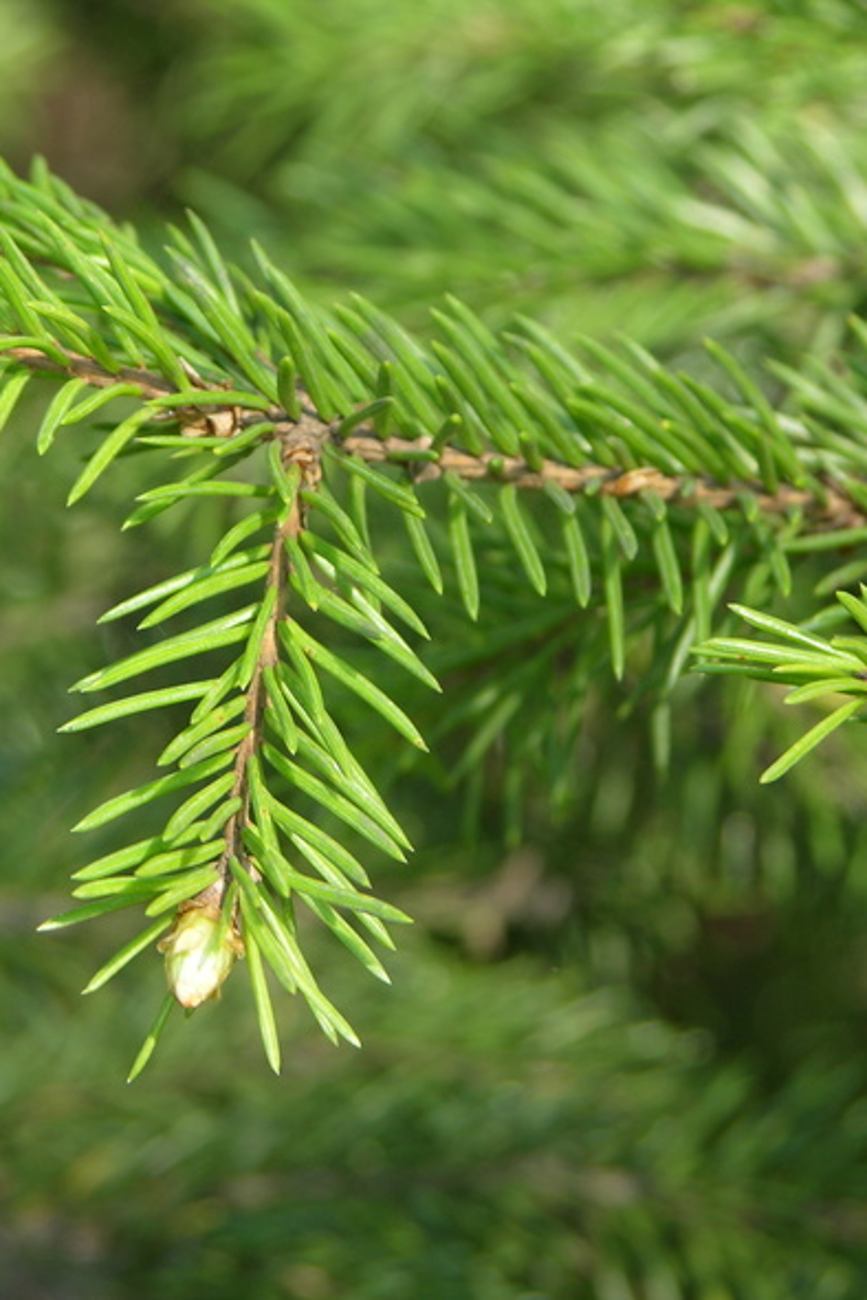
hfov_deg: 5.2
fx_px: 9572
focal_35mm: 265
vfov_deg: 7.8
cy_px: 651
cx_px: 260
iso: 50
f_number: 4.5
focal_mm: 48.5
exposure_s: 1/30
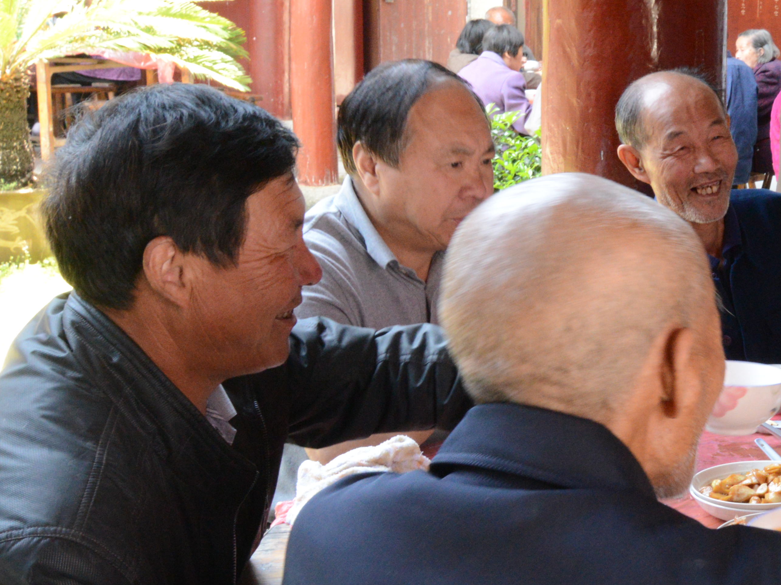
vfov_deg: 21.0
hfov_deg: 25.3
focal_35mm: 70
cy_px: 287
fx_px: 1579
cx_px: 906
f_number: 20
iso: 4500
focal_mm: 31
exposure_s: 1/30
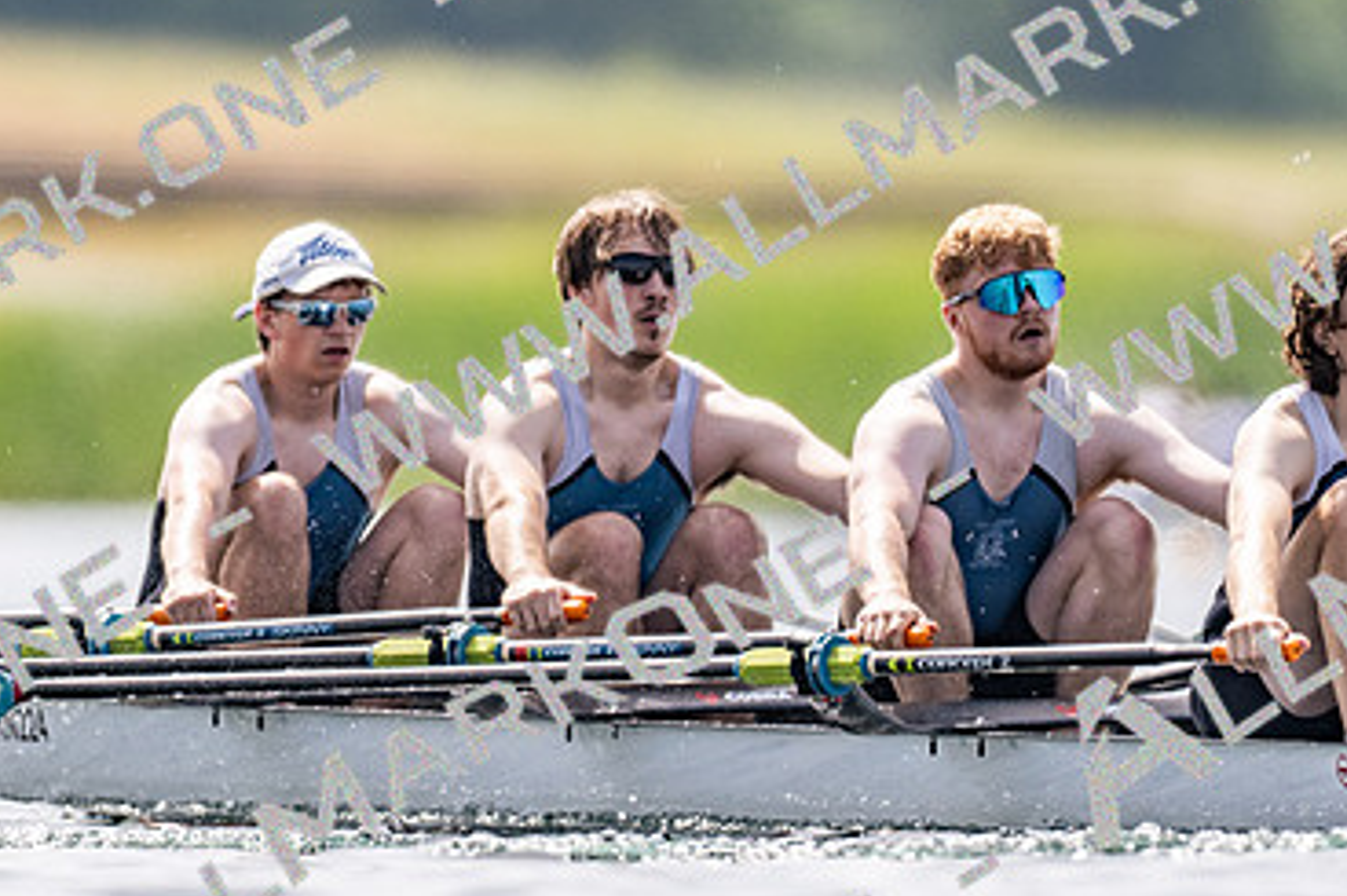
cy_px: 505
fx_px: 53105
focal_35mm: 1420
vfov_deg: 1.0
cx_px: 761
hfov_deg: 1.5
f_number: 4
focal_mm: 600
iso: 180
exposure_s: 1/2500
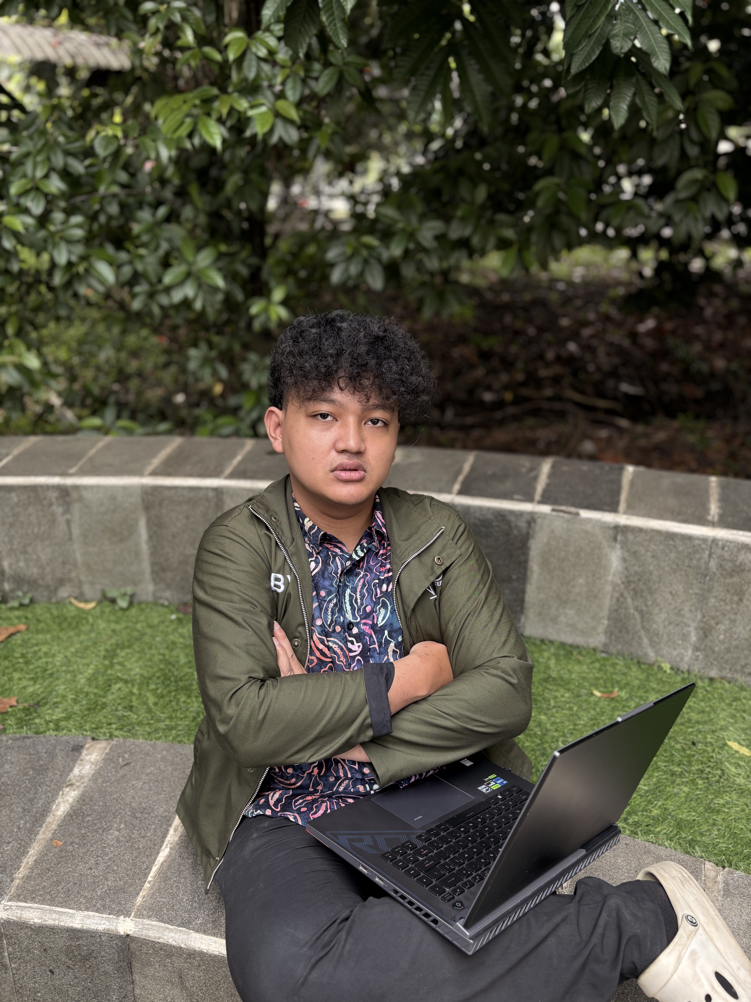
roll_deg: -1.2
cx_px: 376
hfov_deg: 53.1
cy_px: 501
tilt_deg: -19.9
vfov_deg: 67.3
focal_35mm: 26
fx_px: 752
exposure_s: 1/121
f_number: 1.6
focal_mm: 5.96
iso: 40
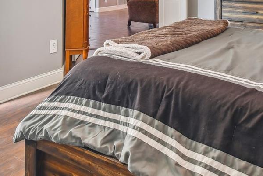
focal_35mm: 40
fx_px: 292
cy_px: -33
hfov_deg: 47.8
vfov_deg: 29.0
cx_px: 172
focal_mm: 10
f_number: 7.1
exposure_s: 1/3.33
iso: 100
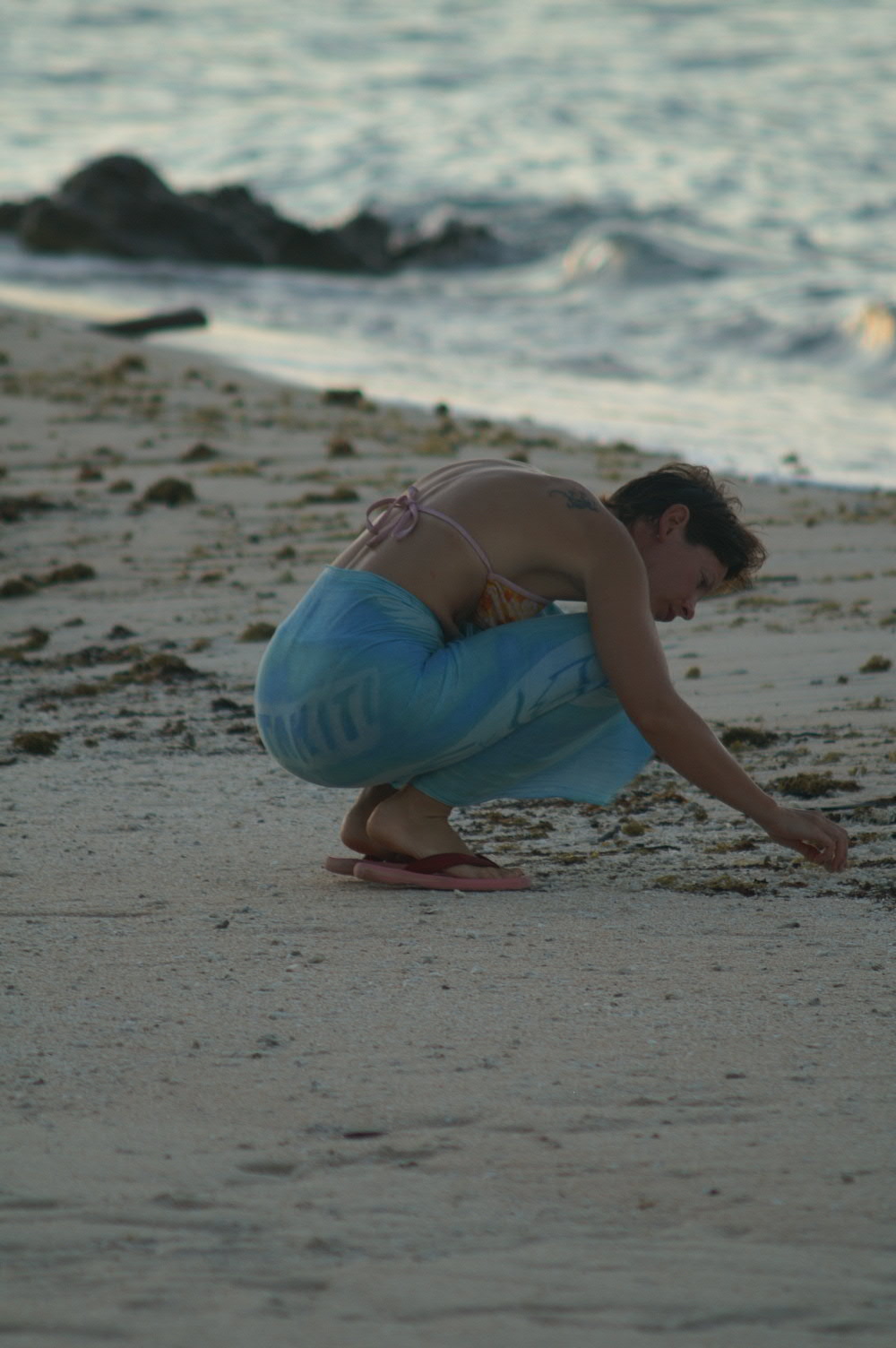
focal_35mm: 420
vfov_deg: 4.9
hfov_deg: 3.3
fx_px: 15708
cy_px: 674
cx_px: 448
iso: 160
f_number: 5.6
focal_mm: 280
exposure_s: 1/125
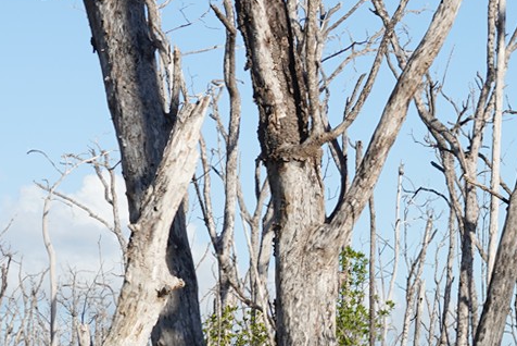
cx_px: 852
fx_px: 2112
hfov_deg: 13.0
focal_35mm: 147
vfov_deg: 9.2
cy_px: 396
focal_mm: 35
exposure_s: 1/100
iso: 100
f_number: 14
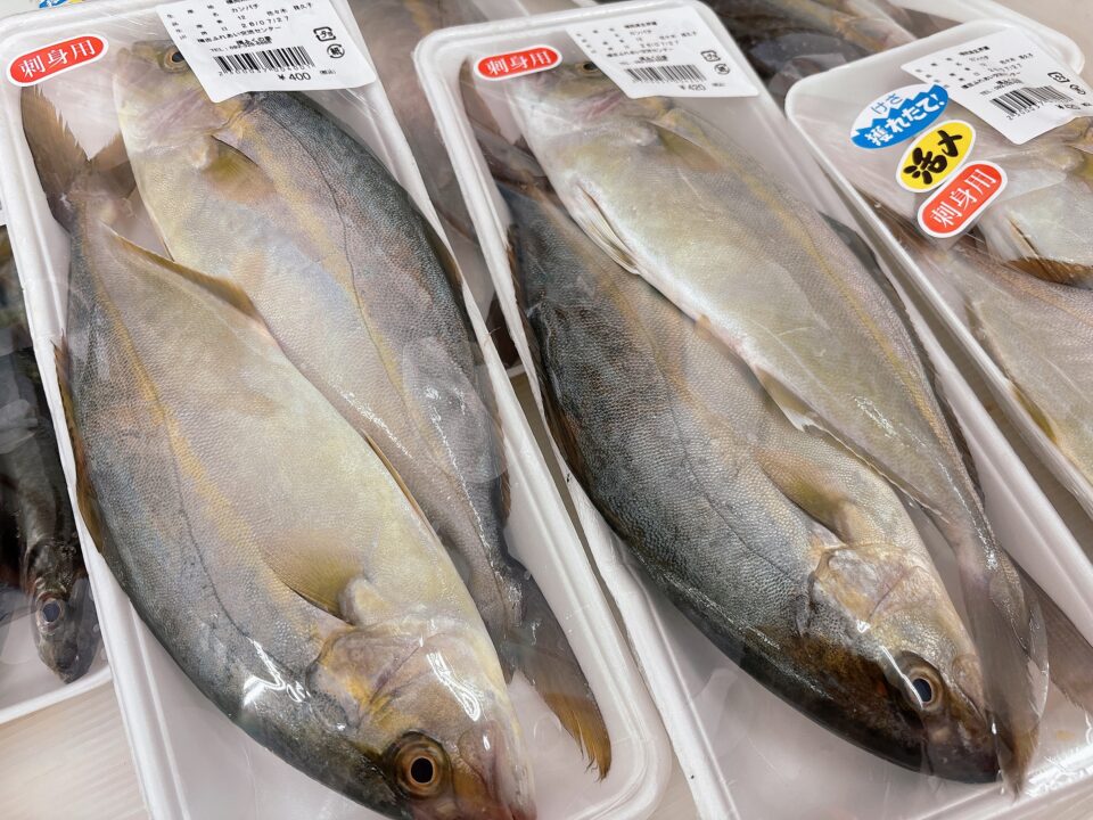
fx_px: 821
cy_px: 410
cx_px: 546
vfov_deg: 53.1
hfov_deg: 67.3
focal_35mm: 26
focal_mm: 5.96
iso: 80
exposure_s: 1/60
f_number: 1.6
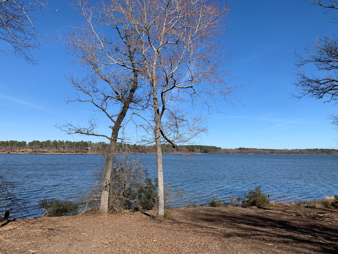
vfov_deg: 53.1
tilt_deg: +6.1
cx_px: 169
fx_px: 254
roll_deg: -0.1
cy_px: 127
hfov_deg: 67.3
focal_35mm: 26
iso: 25
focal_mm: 4.25
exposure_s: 1/2681
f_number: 1.8
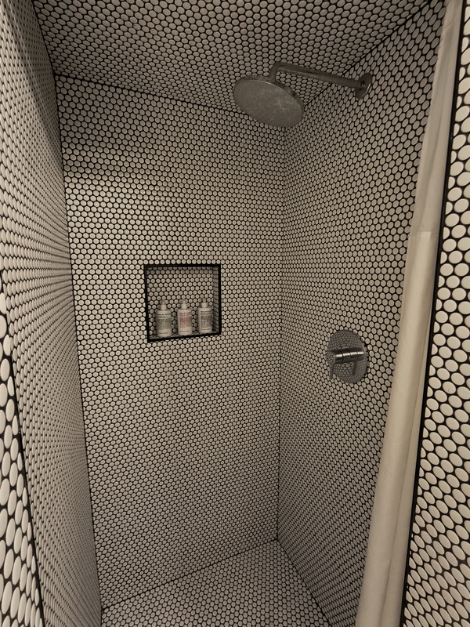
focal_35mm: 12
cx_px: 235
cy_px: 314
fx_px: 217
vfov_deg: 110.5
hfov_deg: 94.5
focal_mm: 2.13
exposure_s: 1/24
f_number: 2.2
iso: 1013
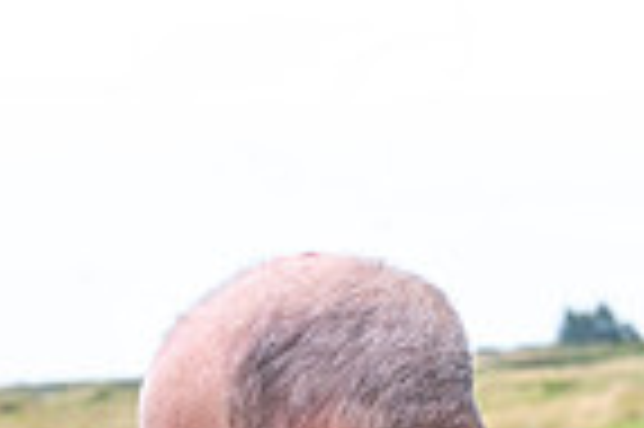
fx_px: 4717
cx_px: 293
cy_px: 865
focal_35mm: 264
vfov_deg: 5.1
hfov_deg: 7.8
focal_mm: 65
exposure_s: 1/200
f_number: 6.3
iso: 400
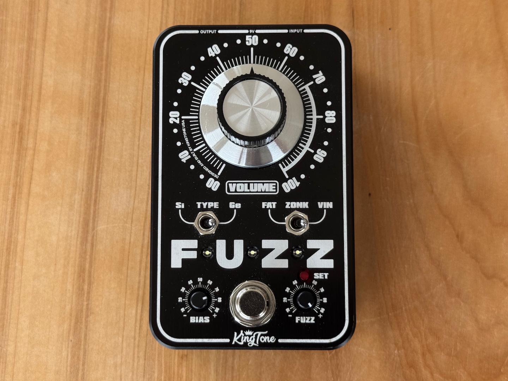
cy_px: 190
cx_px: 254
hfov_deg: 39.7
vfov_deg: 30.3
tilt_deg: -82.7
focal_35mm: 48
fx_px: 704
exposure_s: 1/142
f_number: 1.78
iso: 80
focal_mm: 6.76
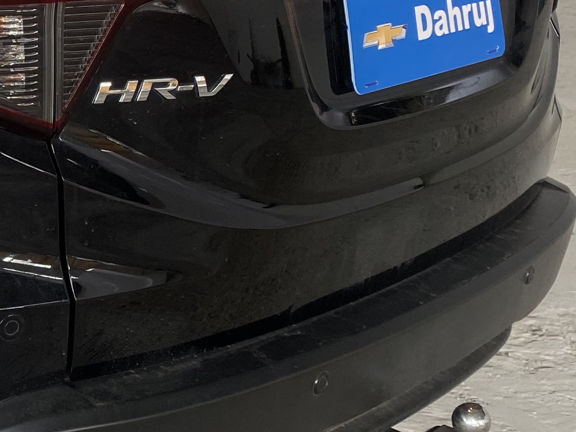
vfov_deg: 17.5
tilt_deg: -14.9
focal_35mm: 84
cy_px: 120
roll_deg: -1.9
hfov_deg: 21.0
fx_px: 1398
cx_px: -189
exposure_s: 1/60
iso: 64
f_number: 1.8
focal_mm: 4.25
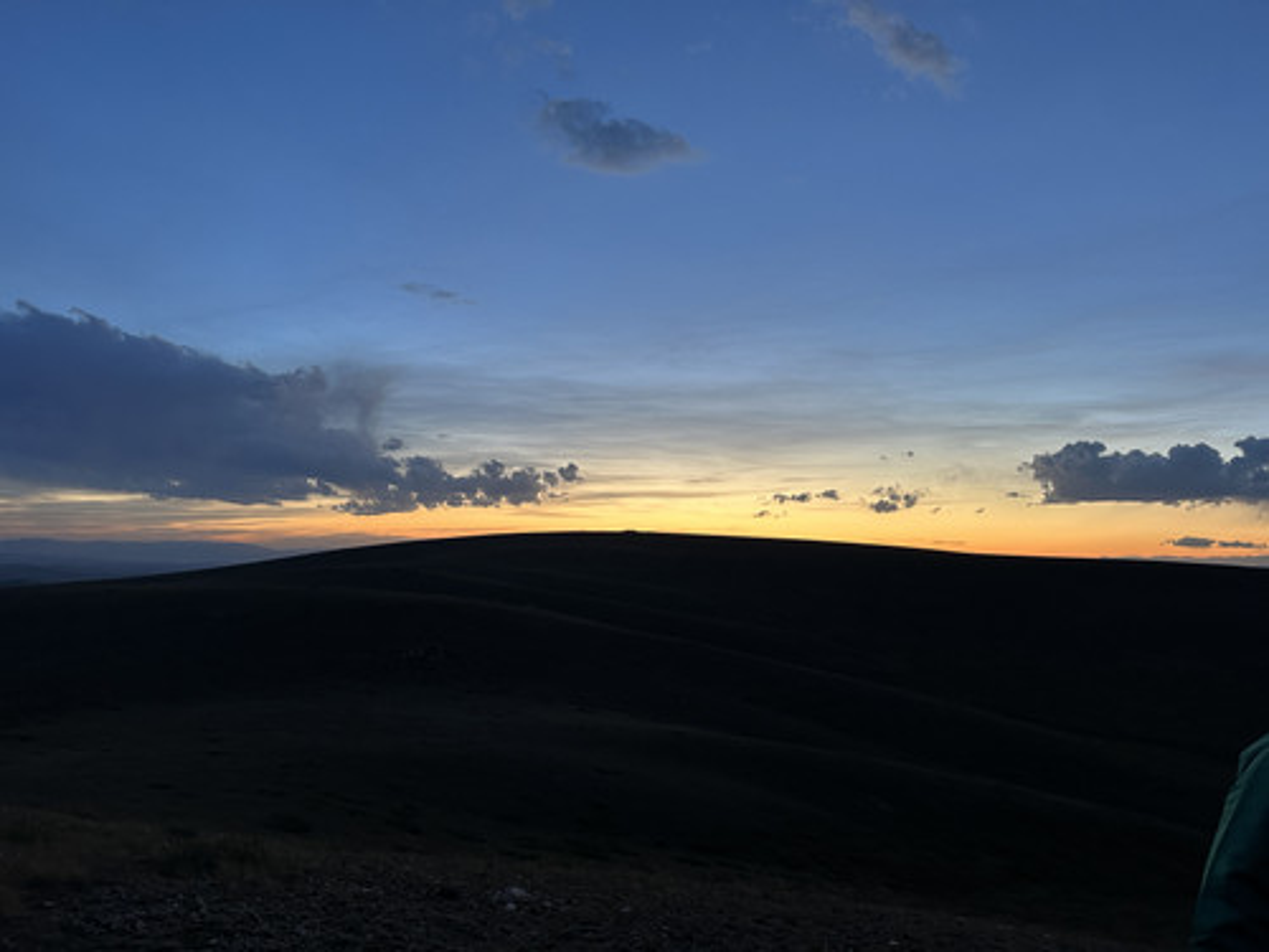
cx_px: 634
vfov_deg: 56.8
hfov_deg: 71.6
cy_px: 476
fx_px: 880
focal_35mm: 24
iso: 250
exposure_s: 1/68
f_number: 1.78
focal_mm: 6.86
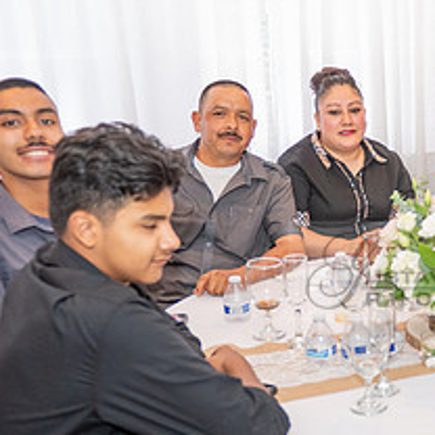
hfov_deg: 27.6
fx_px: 810
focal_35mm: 57
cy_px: 271
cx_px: 471
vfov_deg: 29.9
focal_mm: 24
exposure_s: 1/160
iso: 800
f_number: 3.2
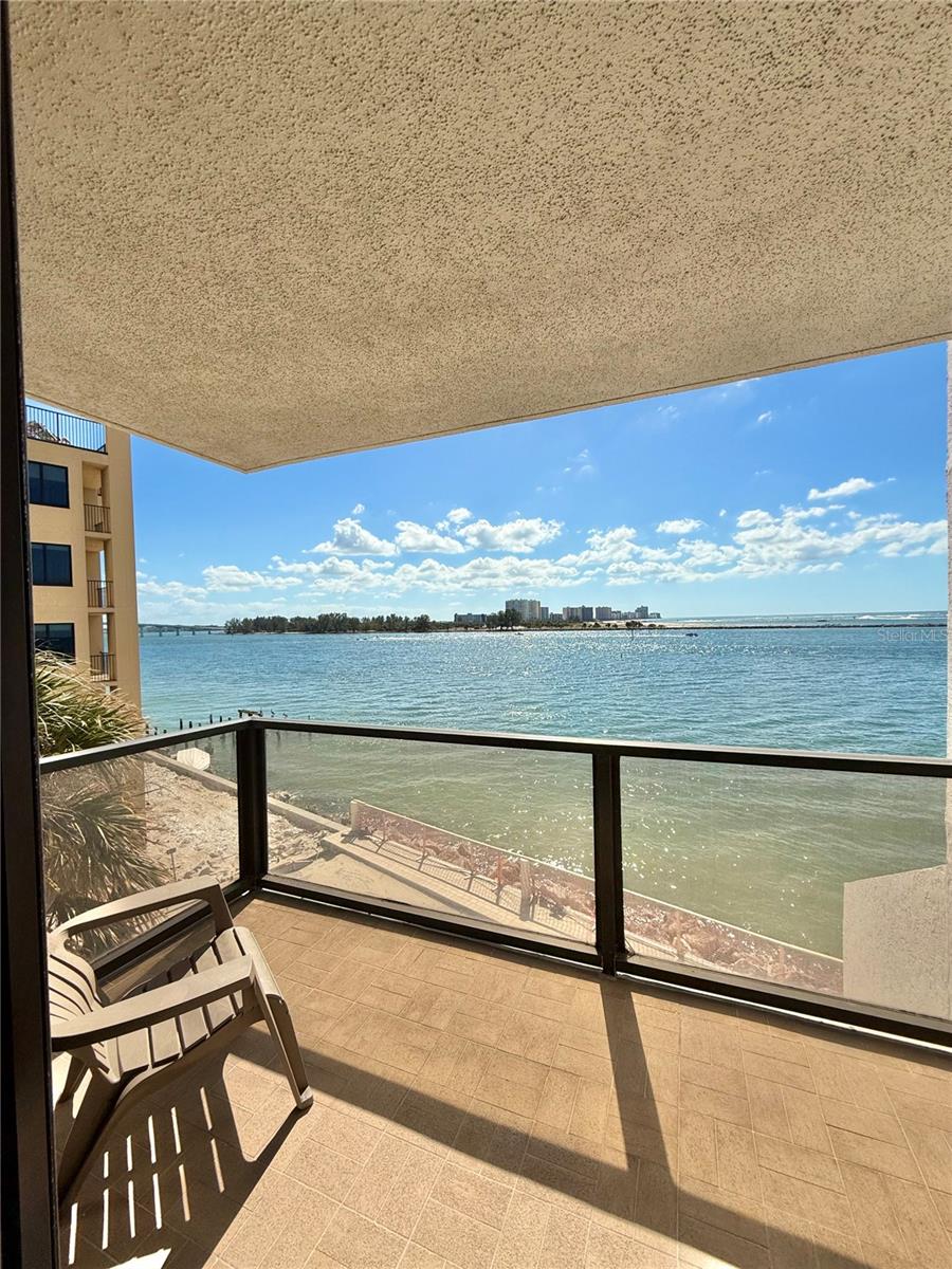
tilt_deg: -0.6
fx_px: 513
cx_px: 476
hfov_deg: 85.7
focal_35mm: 14
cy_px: 634
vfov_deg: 102.1
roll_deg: +1.9
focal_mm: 2.22
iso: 64
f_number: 2.2
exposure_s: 1/6173
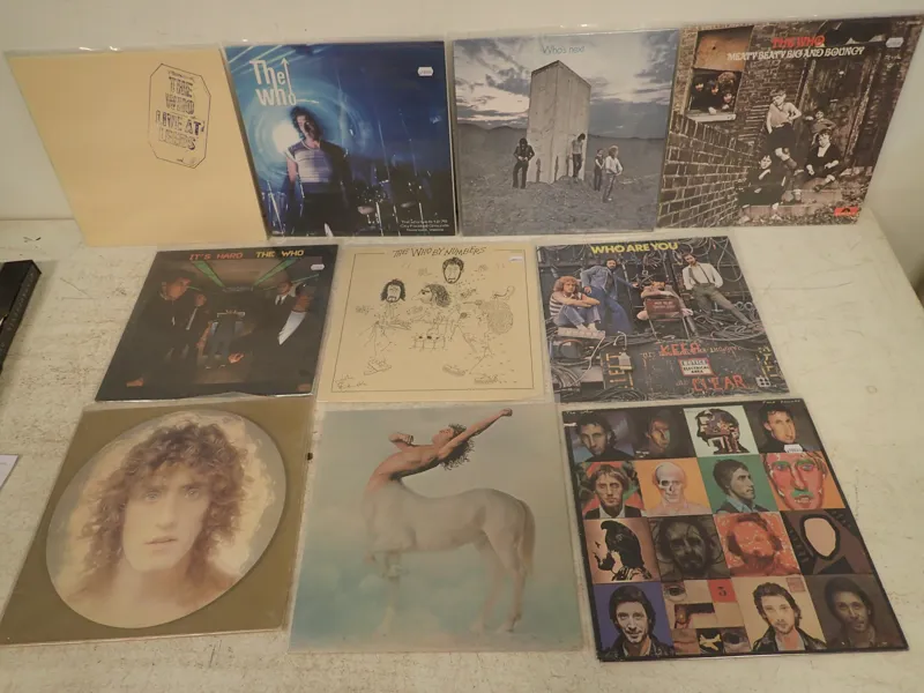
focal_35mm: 25
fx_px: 667
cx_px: 462
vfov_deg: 54.9
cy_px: 346
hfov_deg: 69.4
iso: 200
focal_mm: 4.5
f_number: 2
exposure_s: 1/30
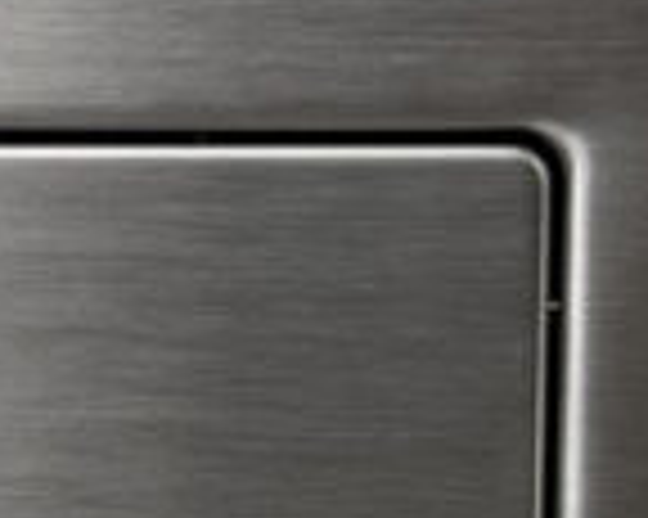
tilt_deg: -21.3
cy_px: 653
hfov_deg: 7.3
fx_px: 5002
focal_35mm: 261
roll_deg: +0.4
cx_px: -184
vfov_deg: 5.9
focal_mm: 6.76
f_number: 1.78
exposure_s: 1/377
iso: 64
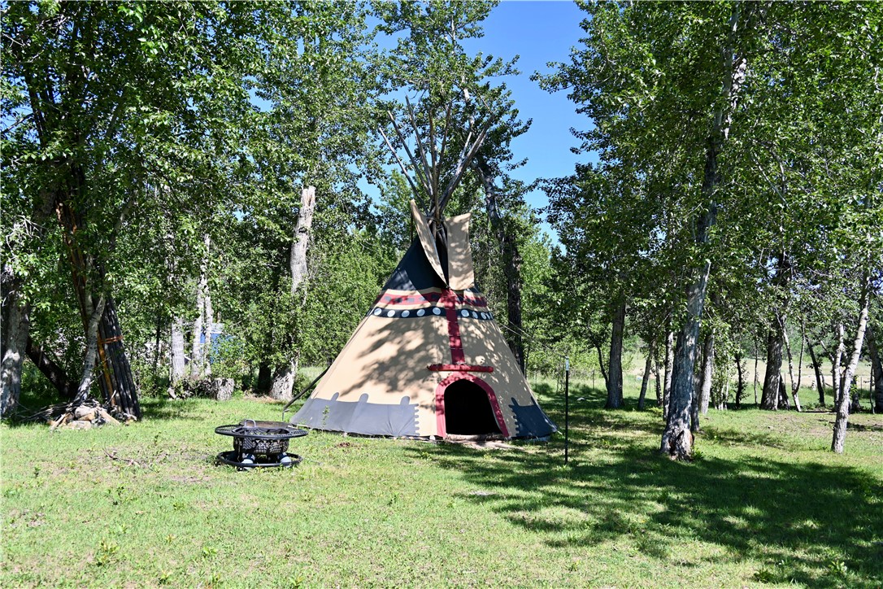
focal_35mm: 32
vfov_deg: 41.1
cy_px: 294
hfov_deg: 58.7
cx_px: 442
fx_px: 785
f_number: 5.6
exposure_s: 1/250
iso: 100
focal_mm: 32
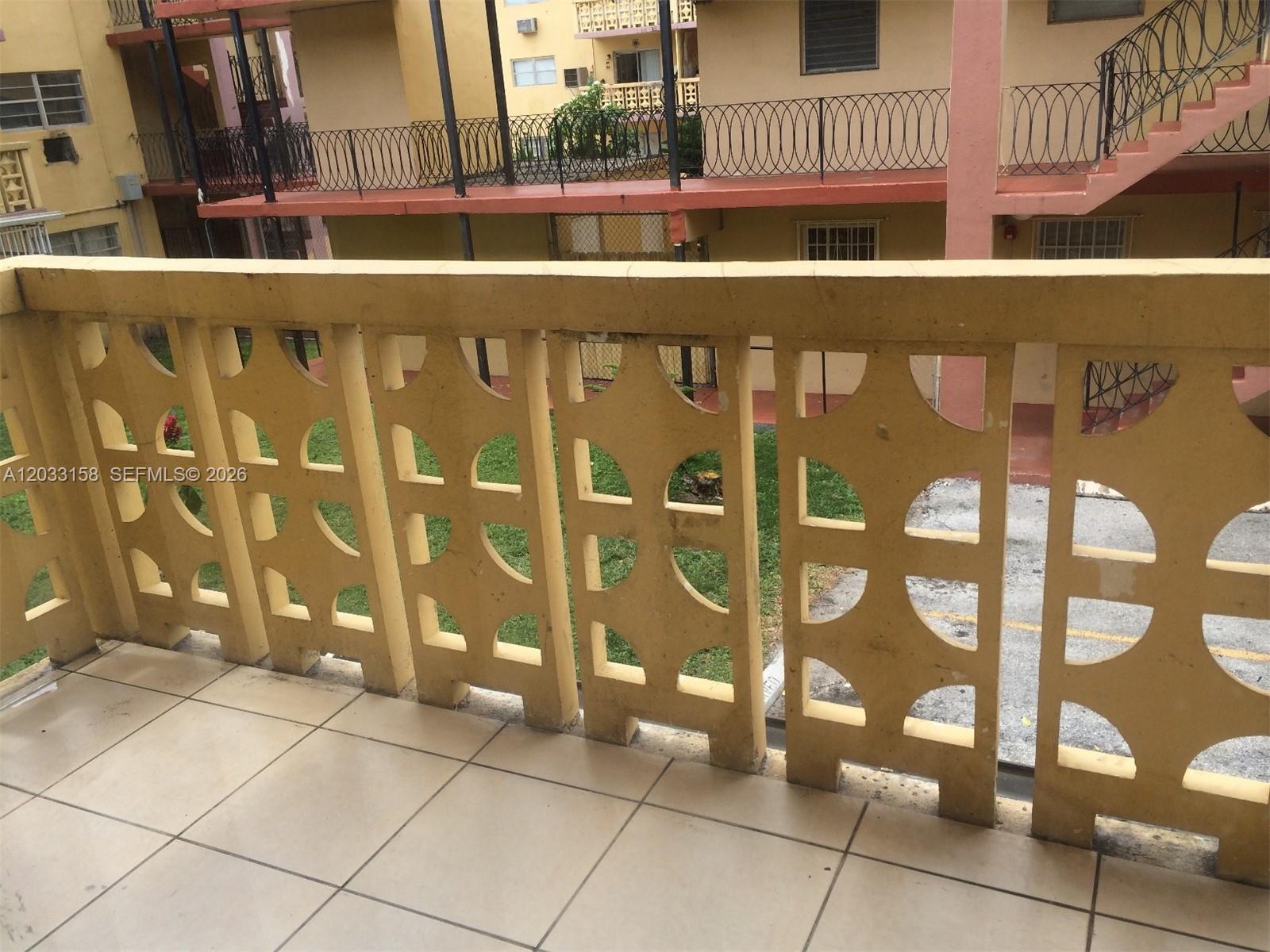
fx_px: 1101
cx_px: 635
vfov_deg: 46.8
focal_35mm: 30
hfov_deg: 60.0
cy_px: 476
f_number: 2.2
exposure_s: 1/820
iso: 32
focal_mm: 4.12
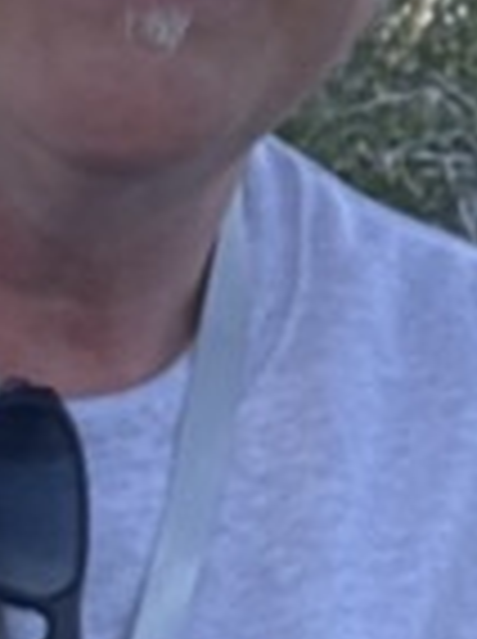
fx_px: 3999
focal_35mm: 217
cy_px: -369
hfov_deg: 6.5
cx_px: 1202
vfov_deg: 8.9
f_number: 2.2
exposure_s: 1/326
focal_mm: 2.71
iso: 25
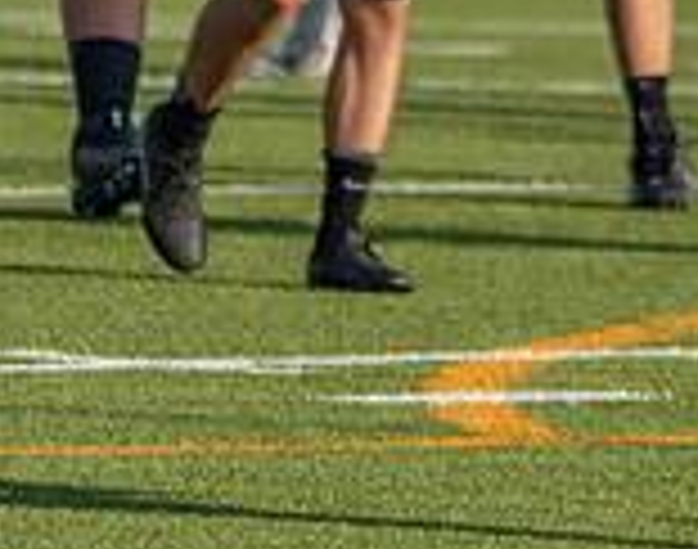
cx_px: 1516
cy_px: -191
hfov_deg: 1.9
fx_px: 20631
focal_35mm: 1005
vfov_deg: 1.5
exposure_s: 1/1250
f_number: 5.6
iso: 125
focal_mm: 218
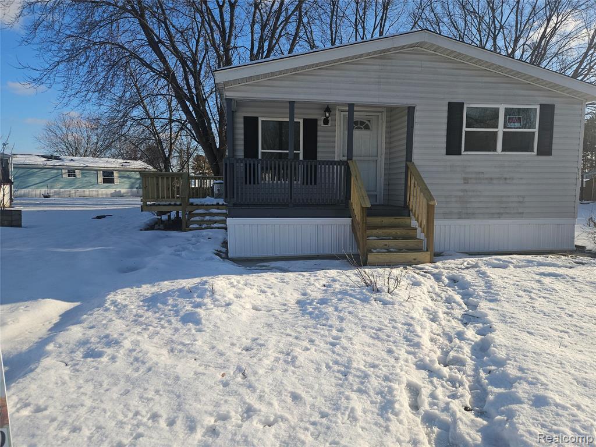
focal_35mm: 23
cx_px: 298
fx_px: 396
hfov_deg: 73.9
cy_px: 224
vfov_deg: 58.9
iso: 25
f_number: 1.8
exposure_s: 1/1668
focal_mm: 5.4
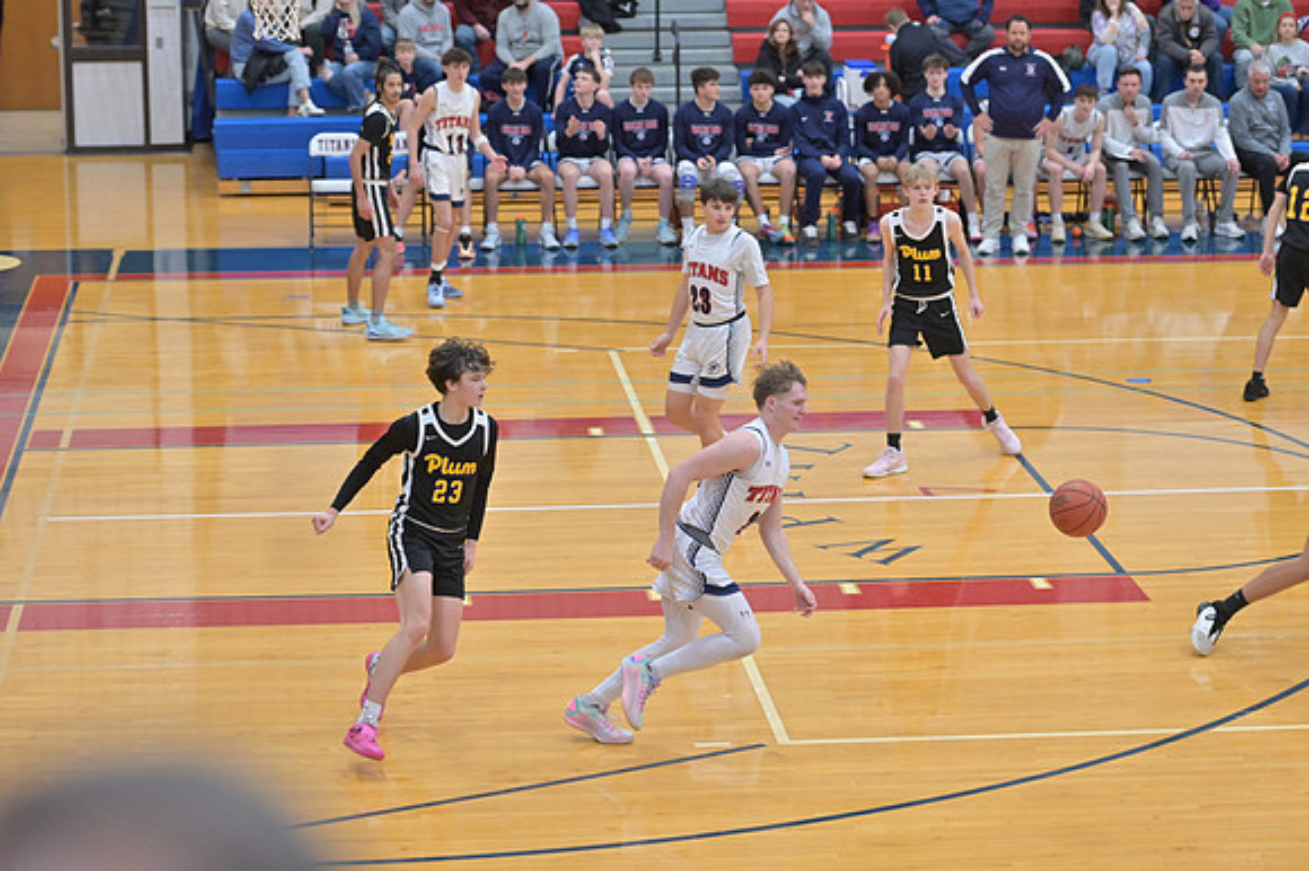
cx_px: 654
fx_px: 3707
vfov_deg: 13.4
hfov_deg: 20.0
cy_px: 436
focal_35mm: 102
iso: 5000
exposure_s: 1/800
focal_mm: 102
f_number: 4
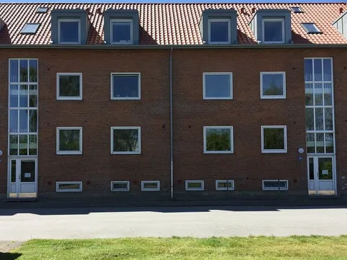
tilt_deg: +0.3
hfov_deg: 45.7
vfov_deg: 35.1
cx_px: 156
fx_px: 411
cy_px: 145
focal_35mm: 41
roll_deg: -1.4
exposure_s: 1/815
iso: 25
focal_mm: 3.3
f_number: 2.4
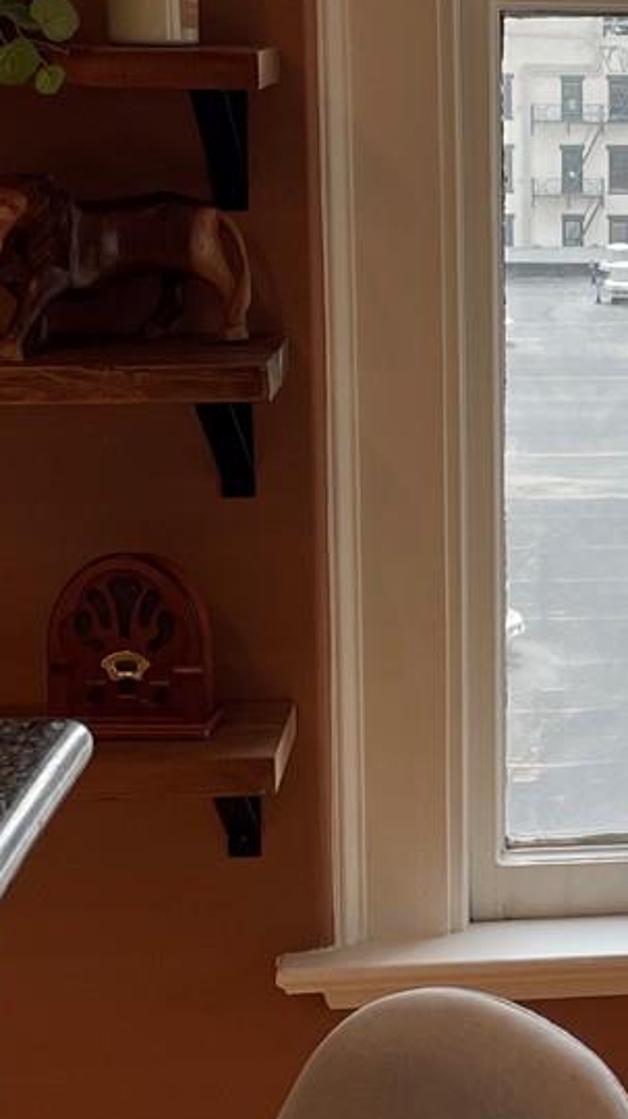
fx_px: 2491
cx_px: 846
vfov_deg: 25.2
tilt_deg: -9.2
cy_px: 388
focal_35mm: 84
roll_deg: -1.0
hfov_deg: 13.8
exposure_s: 1/138
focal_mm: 4.2
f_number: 1.6
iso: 32
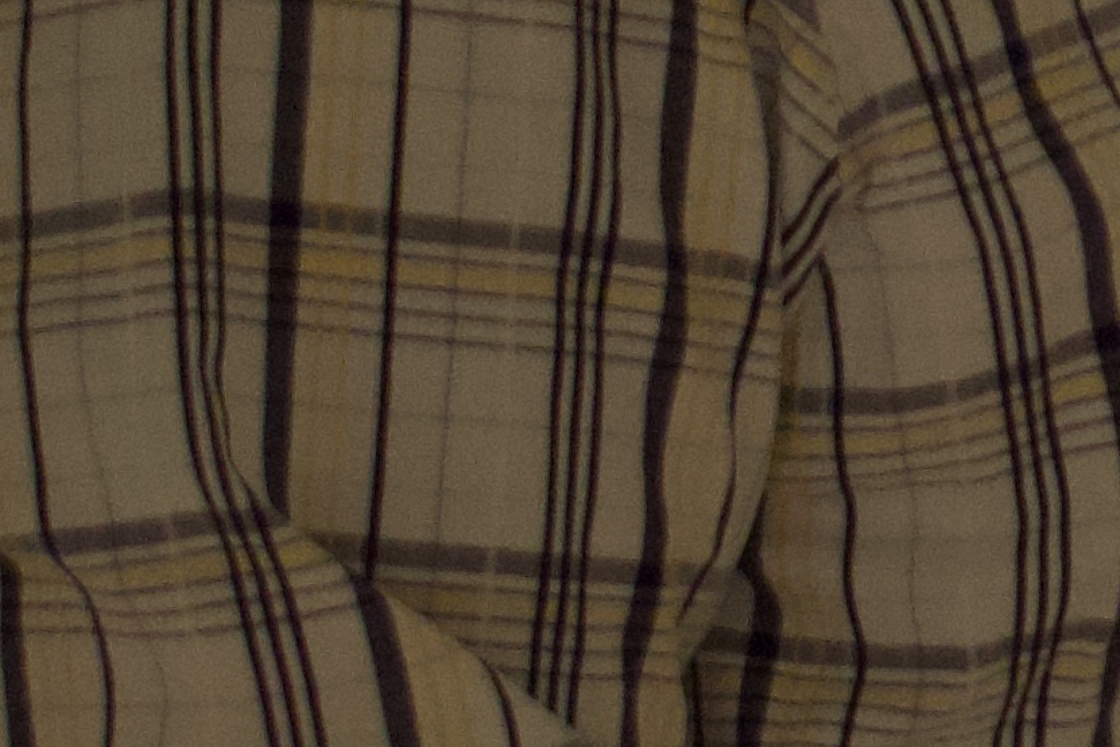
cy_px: -214
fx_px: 12132
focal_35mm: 390
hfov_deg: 5.1
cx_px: 2760
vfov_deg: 3.5
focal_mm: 36
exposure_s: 1/125
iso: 1600
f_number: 4.8
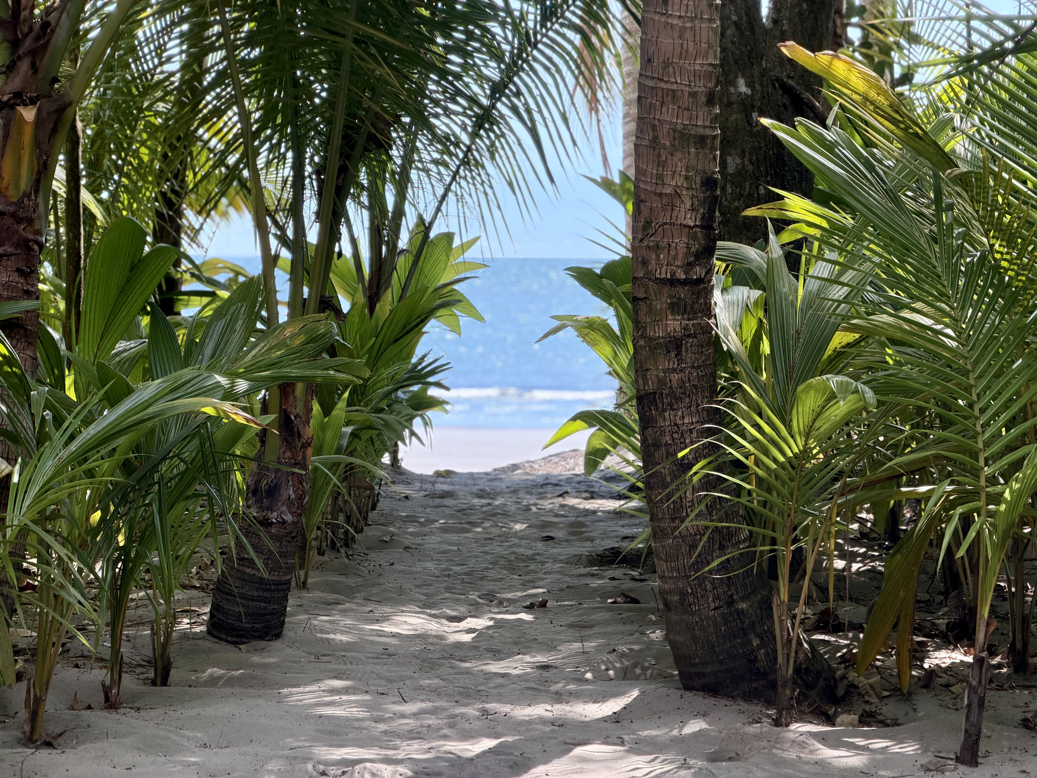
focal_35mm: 100
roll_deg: -0.3
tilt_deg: -2.9
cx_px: 518
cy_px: 389
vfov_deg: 14.8
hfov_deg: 19.6
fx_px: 2996
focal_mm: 16.89
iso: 50
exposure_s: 1/219
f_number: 2.8
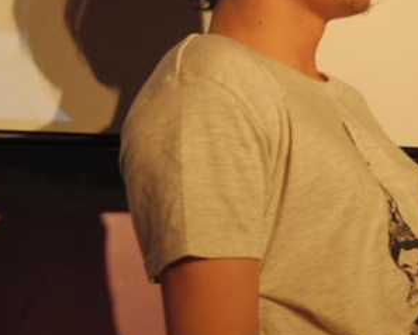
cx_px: 387
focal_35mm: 108
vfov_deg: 14.2
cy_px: 47
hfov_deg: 17.5
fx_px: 1337
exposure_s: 1/60
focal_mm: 8.5
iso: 500
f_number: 1.9
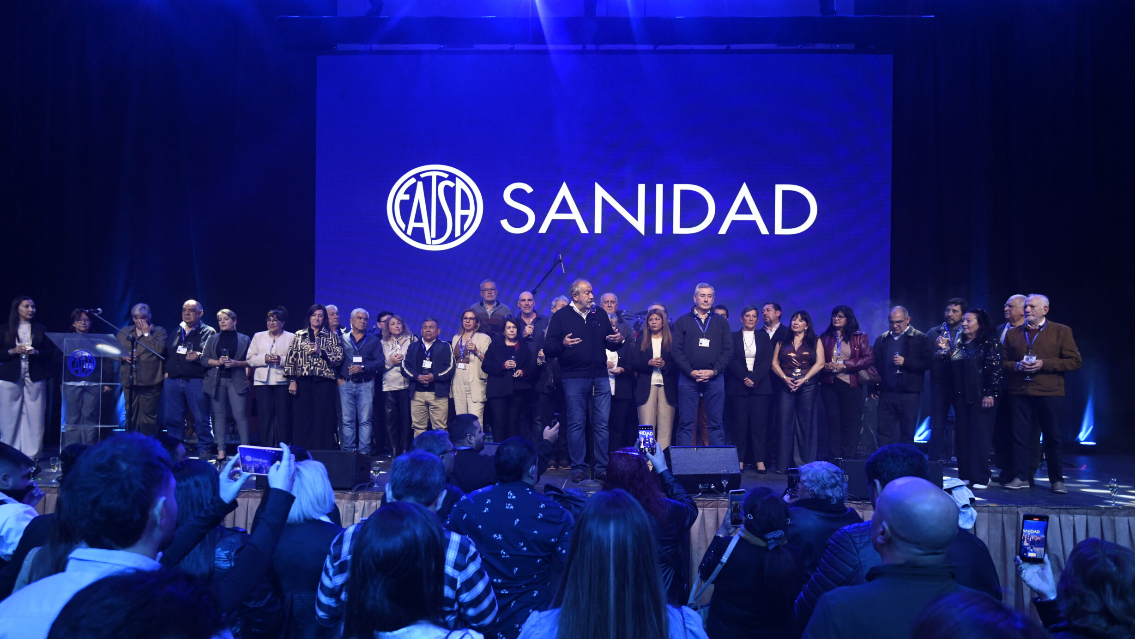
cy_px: 376
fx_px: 722
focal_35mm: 24
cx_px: 565
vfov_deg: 47.5
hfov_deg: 76.3
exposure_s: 1/250
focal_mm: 22
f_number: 4
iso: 2000
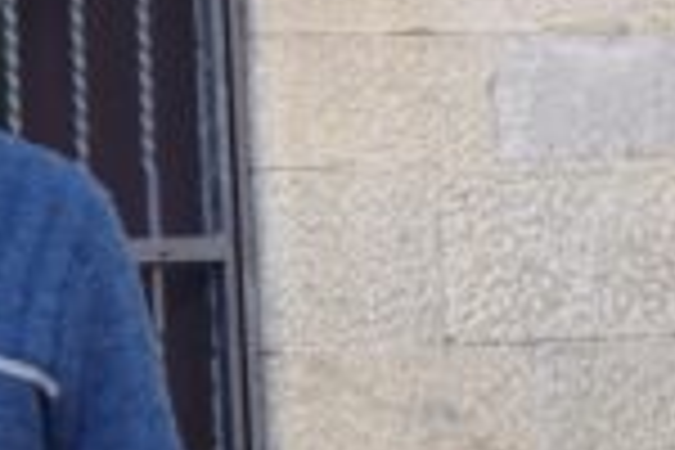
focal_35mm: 181
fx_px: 3393
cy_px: 36
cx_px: -346
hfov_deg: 10.9
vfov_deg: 7.6
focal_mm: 26
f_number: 7.1
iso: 400
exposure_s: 1/200
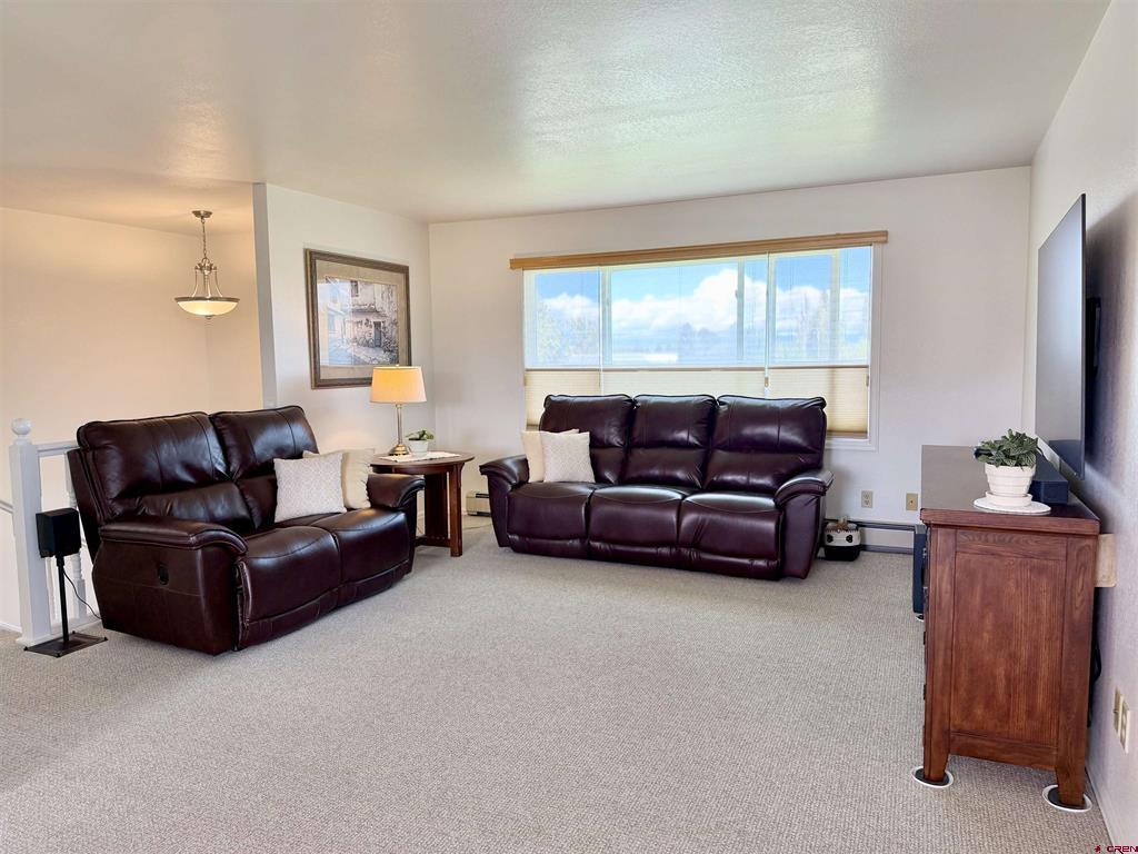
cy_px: 427
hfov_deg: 71.6
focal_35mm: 24
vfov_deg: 56.8
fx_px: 789
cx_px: 569
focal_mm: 6.76
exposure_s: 1/120
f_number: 1.78
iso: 125
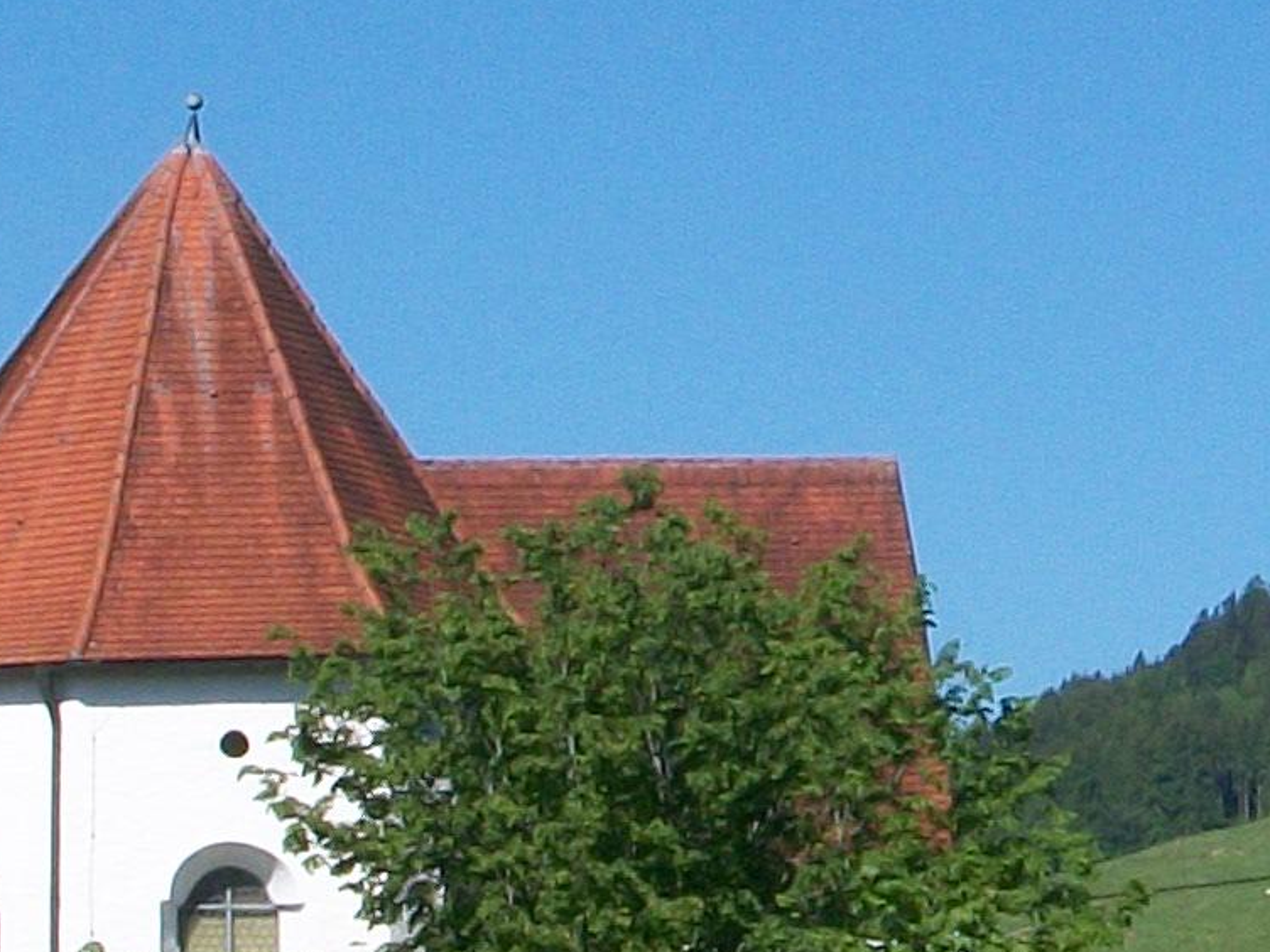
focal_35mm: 263
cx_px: 1420
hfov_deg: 7.5
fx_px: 9649
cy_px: 312
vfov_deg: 5.6
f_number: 7.2
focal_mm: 9.7
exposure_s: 1/320
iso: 80
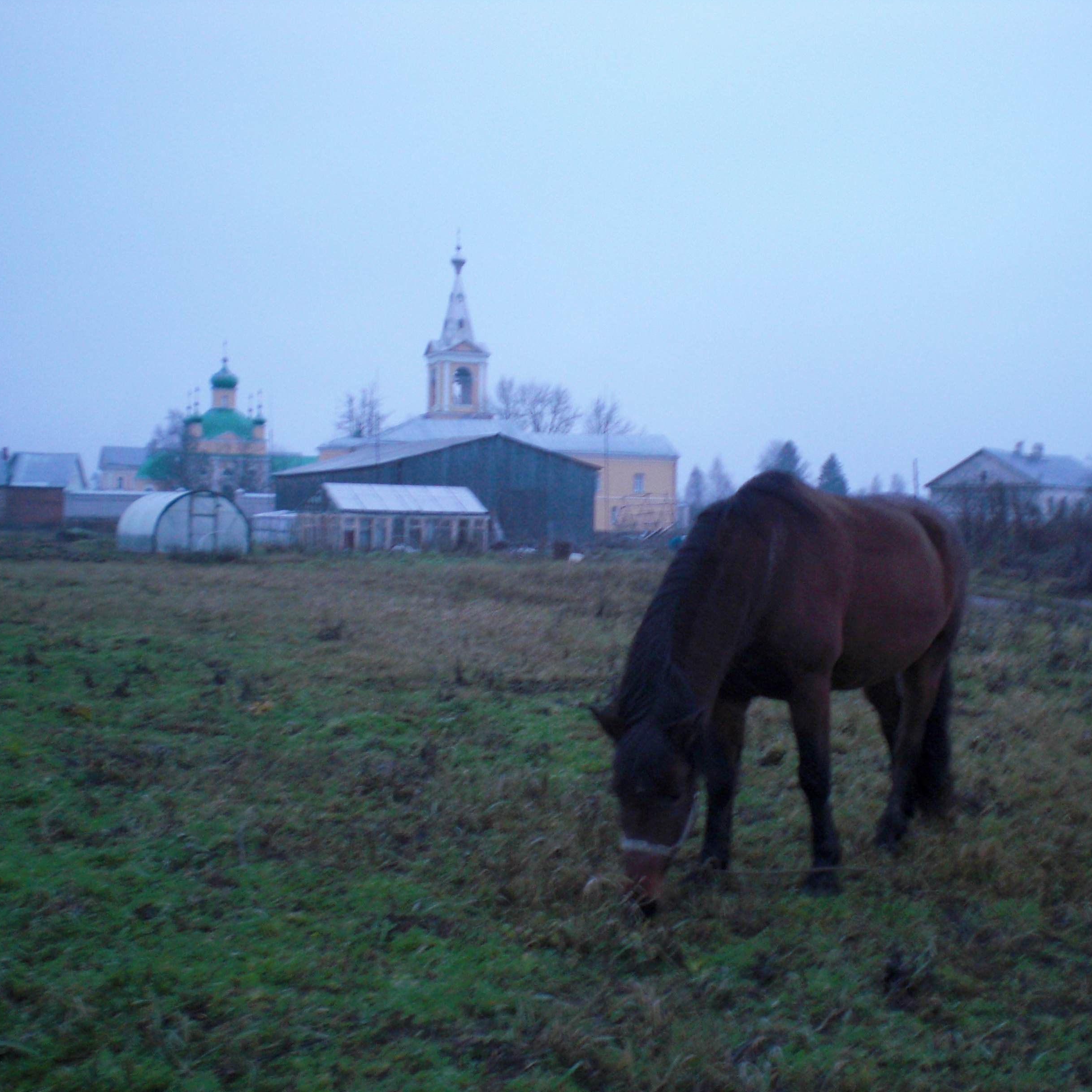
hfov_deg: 37.4
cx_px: 642
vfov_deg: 37.6
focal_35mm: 45
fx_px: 1606
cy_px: 544
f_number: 3.1
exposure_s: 1/20
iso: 200
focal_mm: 6.3
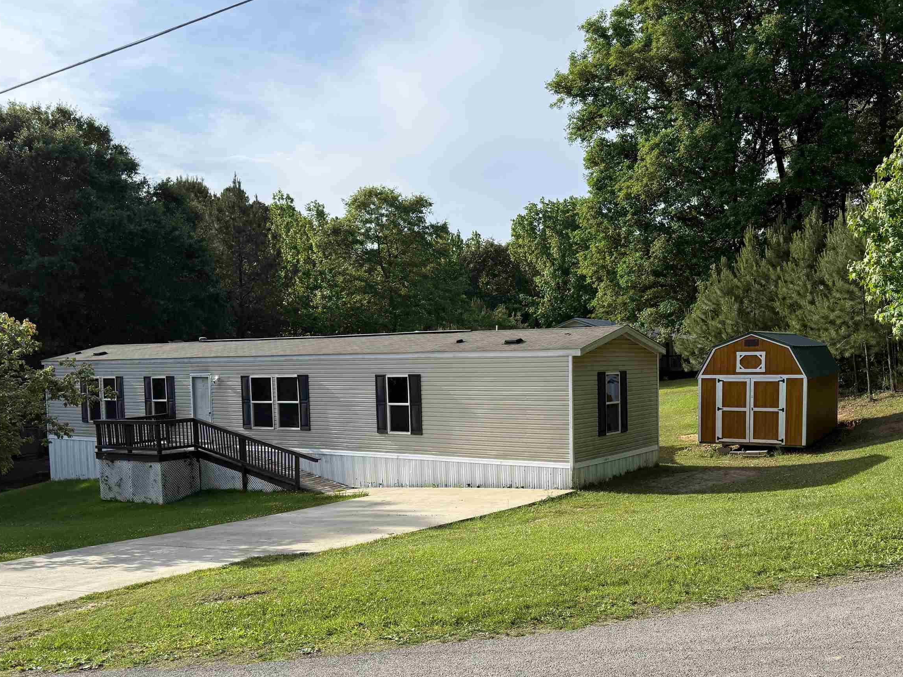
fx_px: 835
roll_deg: +1.0
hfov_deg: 56.3
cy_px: 420
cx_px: 553
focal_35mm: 32
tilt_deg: -4.4
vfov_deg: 43.8
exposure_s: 1/3953
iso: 100
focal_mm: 6.76
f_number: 1.78
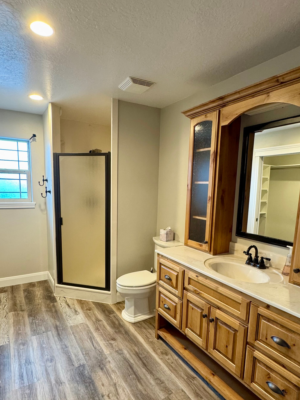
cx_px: 149
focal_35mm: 21
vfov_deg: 78.7
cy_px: 222
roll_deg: -1.8
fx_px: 243
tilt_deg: -9.5
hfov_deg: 63.4
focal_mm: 2.22
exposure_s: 1/60
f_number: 2.2
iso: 250
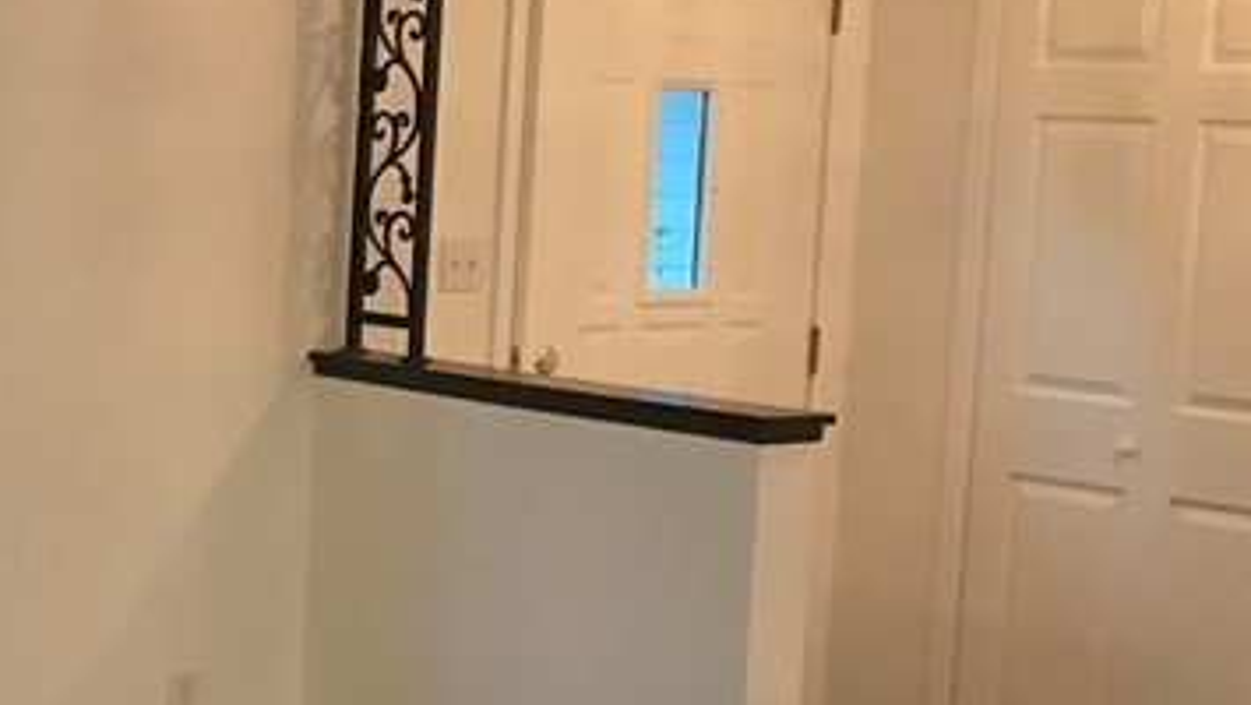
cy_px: 430
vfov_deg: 13.8
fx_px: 2920
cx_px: -296
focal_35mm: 88
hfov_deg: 22.1
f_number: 1.8
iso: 80
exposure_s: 1/15
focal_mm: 3.99
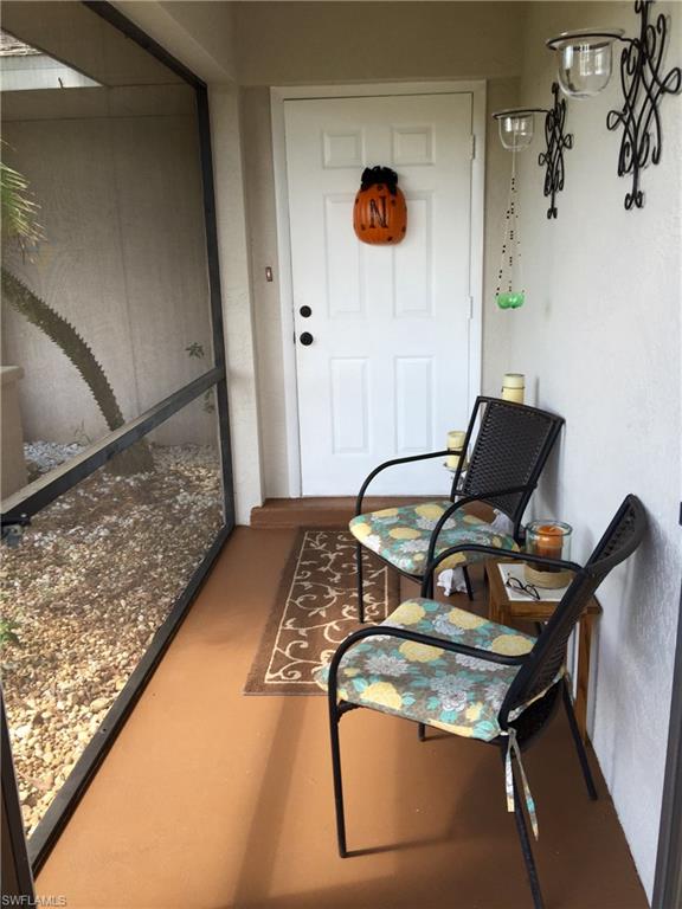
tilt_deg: -13.6
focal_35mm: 29
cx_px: 341
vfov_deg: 61.7
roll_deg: +0.0
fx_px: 762
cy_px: 454
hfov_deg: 48.2
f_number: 2.2
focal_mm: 4.15
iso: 32
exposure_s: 1/120
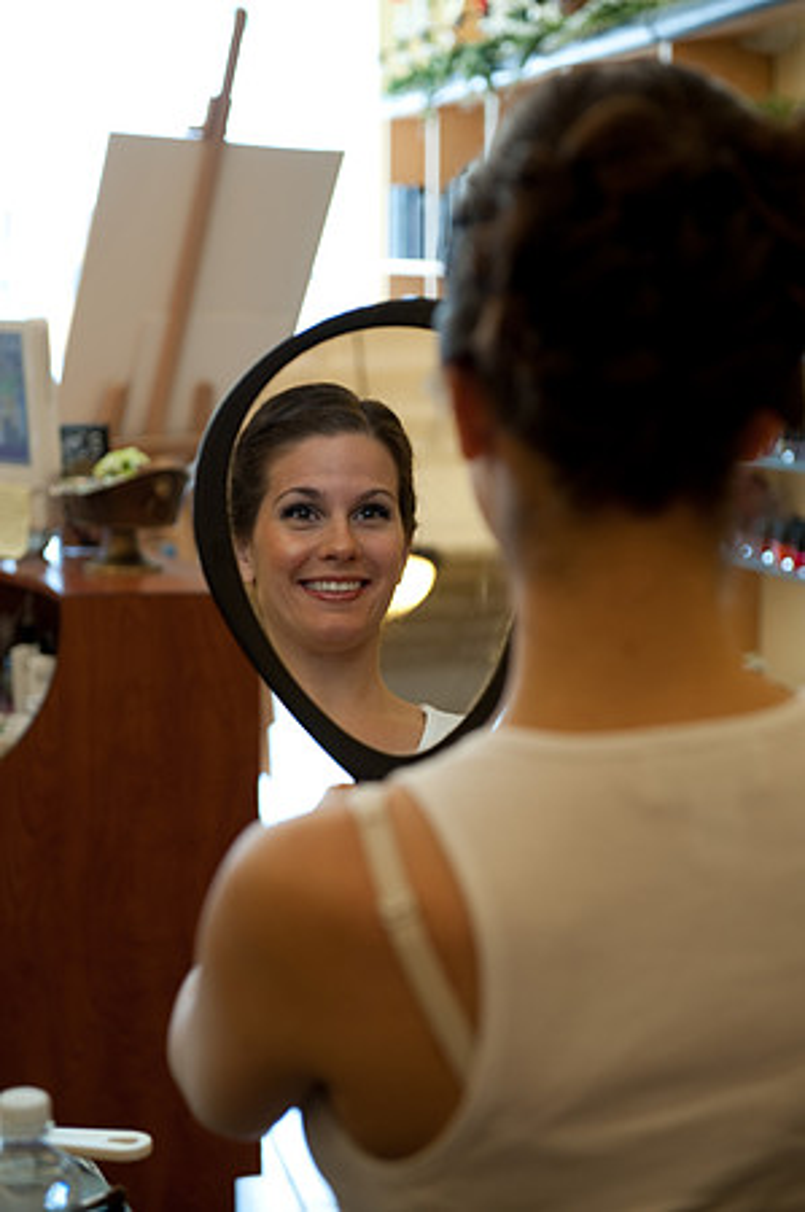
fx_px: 2353
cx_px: 402
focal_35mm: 70
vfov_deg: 28.9
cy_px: 606
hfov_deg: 19.4
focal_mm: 70
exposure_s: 1/80
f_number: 4
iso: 400
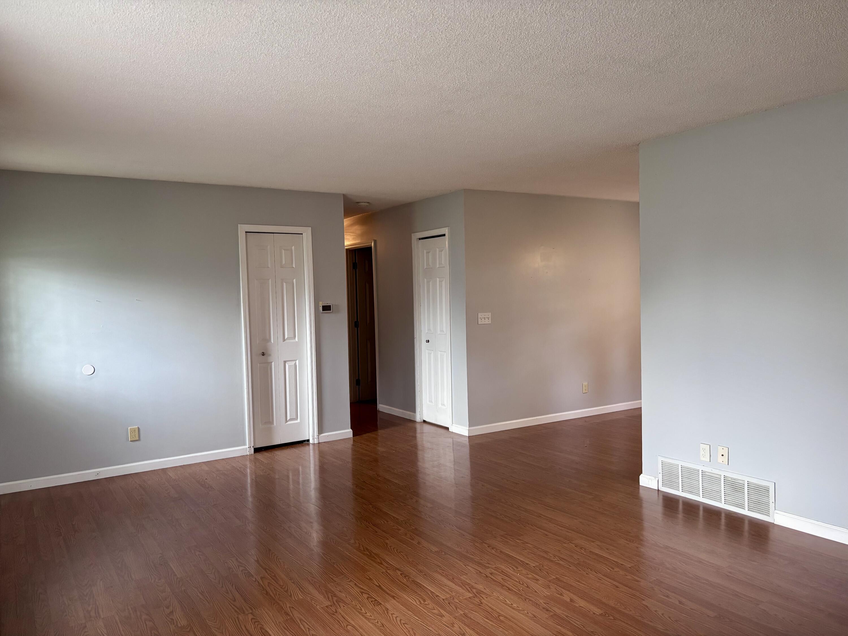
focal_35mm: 26
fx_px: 637
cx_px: 424
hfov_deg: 67.3
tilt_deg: -2.6
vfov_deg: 53.1
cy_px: 318
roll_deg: +1.7
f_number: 1.6
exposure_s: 1/60
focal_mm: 5.96
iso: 250
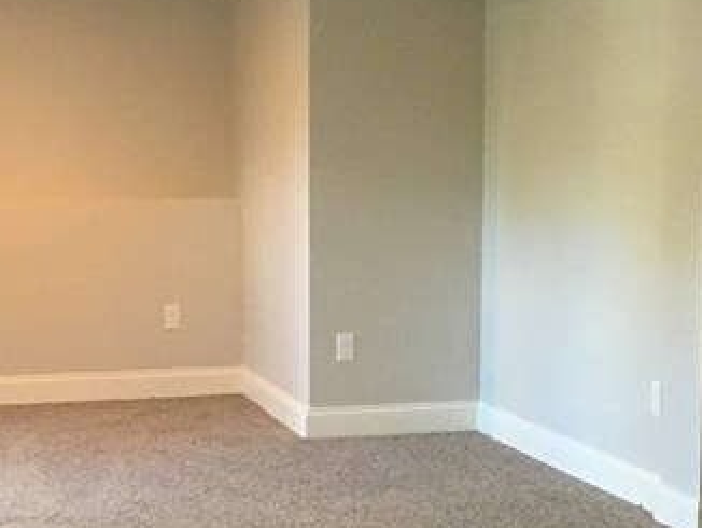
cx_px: 396
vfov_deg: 16.2
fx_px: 1847
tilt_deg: -5.8
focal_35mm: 91
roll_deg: +0.1
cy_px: 347
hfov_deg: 21.5
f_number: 2.2
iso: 160
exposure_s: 1/30
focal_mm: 4.15
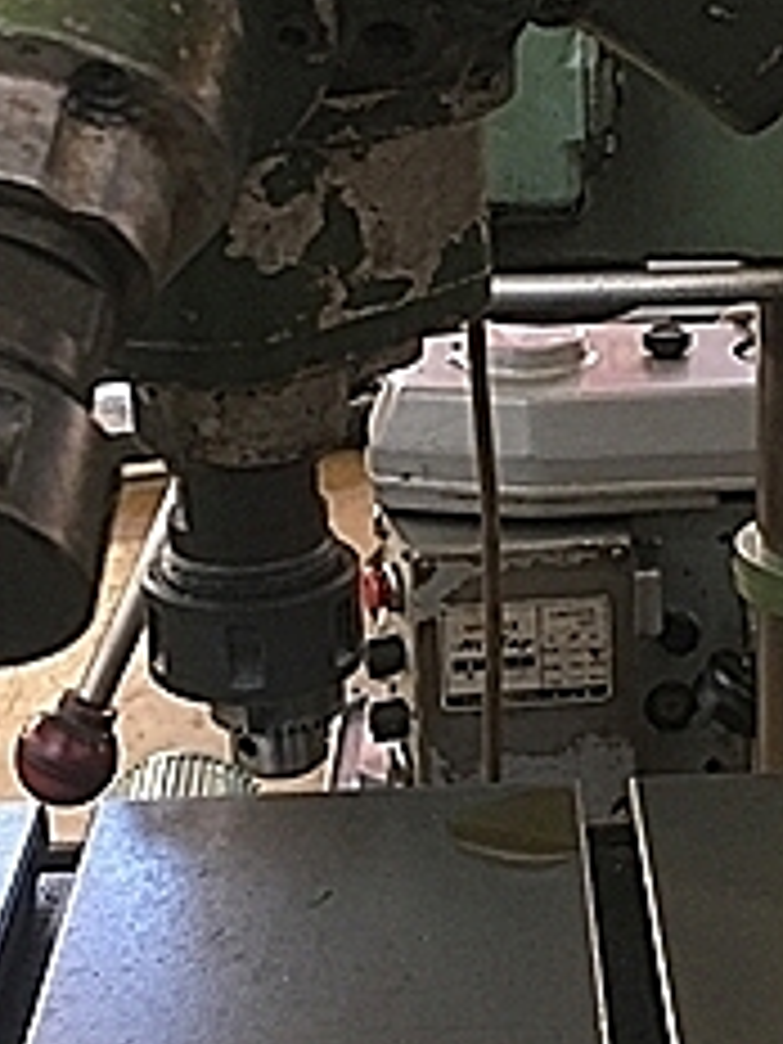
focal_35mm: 80
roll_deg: +2.0
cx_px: 526
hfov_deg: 18.4
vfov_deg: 24.3
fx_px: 2413
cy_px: 364
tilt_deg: -16.1
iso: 125
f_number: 2.2
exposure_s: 1/30
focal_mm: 4.15
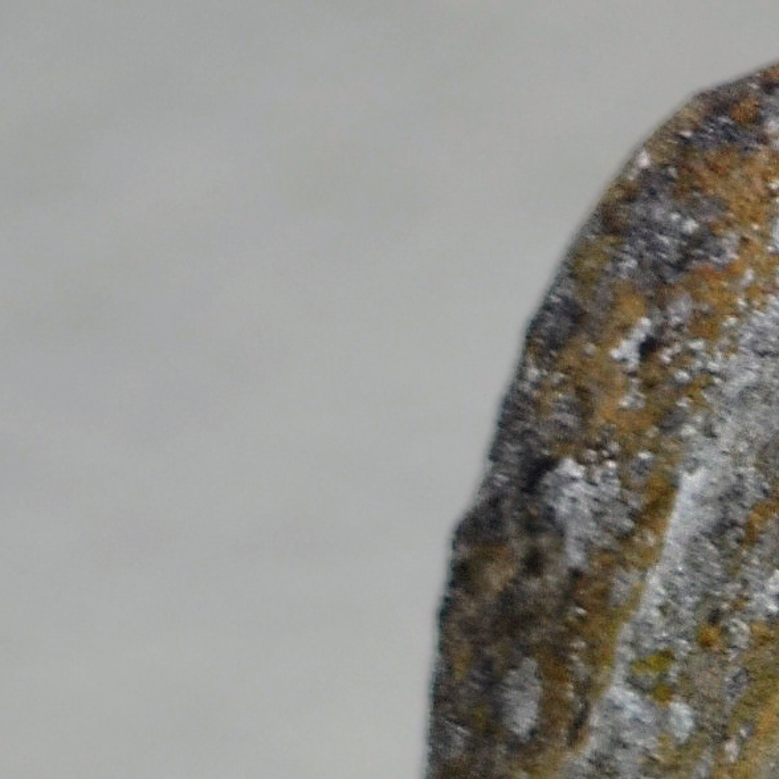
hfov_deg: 0.8
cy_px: 2779
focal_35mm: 2119
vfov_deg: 0.8
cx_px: 1508
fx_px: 53951
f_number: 5.6
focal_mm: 200
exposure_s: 1/500
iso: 280
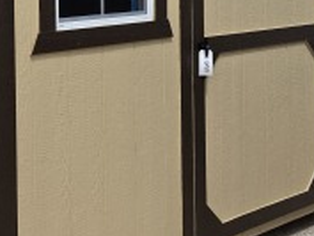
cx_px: 75
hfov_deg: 23.3
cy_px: 0
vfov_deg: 17.4
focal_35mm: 83
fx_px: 753
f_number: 1.4
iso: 50
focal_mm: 6.5
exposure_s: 1/7939
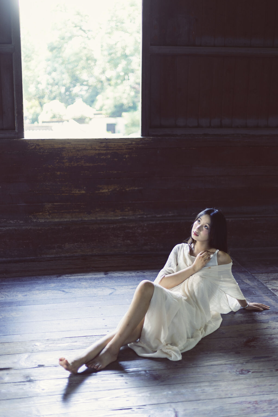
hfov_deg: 27.0
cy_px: 208
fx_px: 579
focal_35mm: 50
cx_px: 139
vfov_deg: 39.6
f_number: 1.8
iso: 320
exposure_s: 1/160
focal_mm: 50
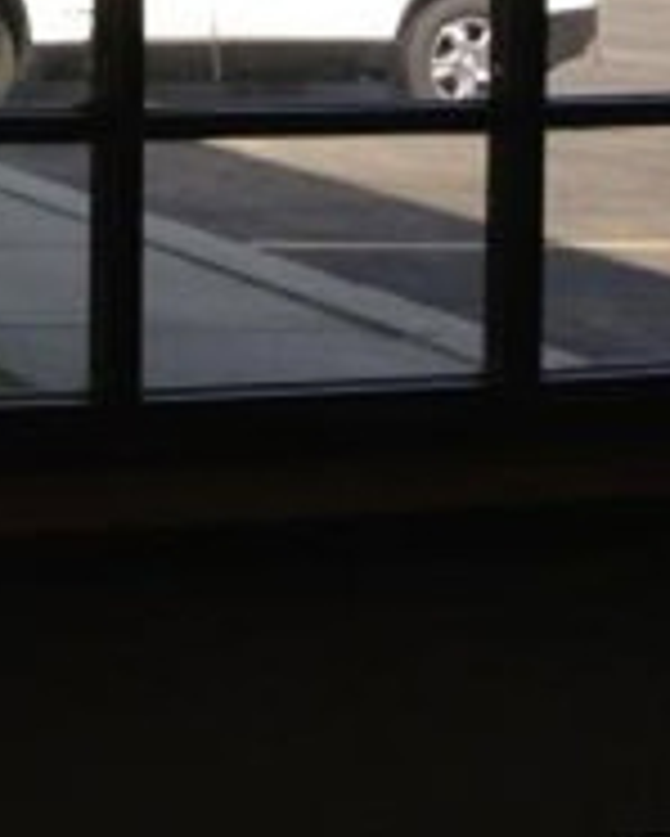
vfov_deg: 16.5
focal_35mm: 111
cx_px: -683
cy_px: -207
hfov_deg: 12.3
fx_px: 2749
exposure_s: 1/133
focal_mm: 4.13
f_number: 2.4
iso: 50
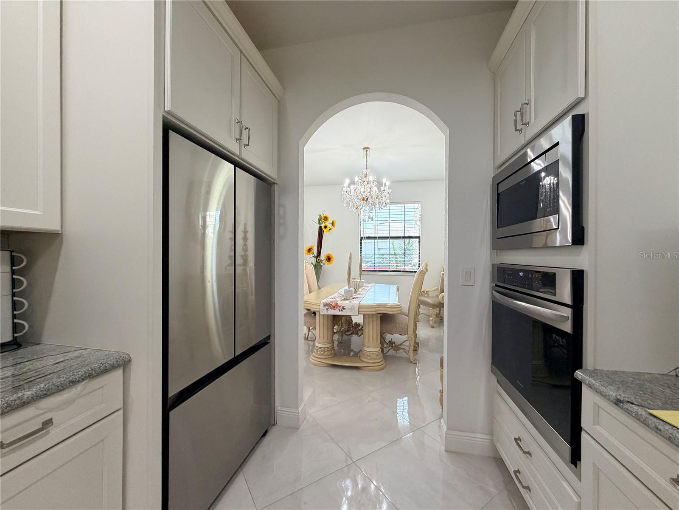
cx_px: 340
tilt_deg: +0.0
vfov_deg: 85.7
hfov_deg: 102.1
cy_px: 255
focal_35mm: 14
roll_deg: +0.0
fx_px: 275
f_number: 2.2
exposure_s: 1/120
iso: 200
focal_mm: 2.22
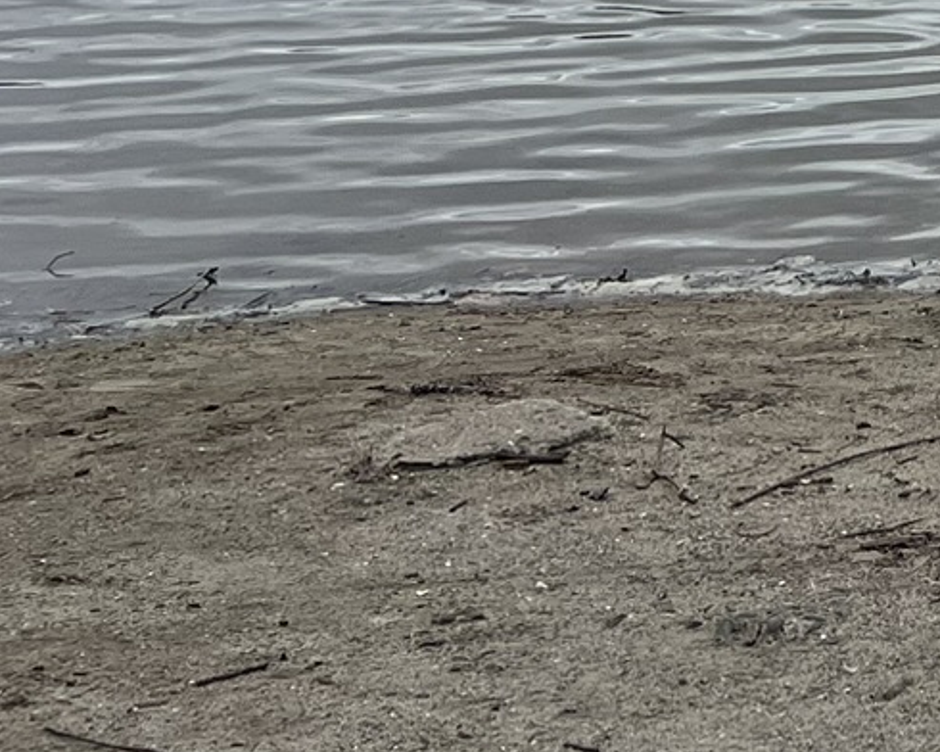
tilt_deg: +1.4
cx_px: 1870
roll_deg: +1.0
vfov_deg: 13.0
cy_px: -633
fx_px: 2949
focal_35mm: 106
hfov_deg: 14.9
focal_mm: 5.7
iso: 50
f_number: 1.5
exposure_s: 1/10309
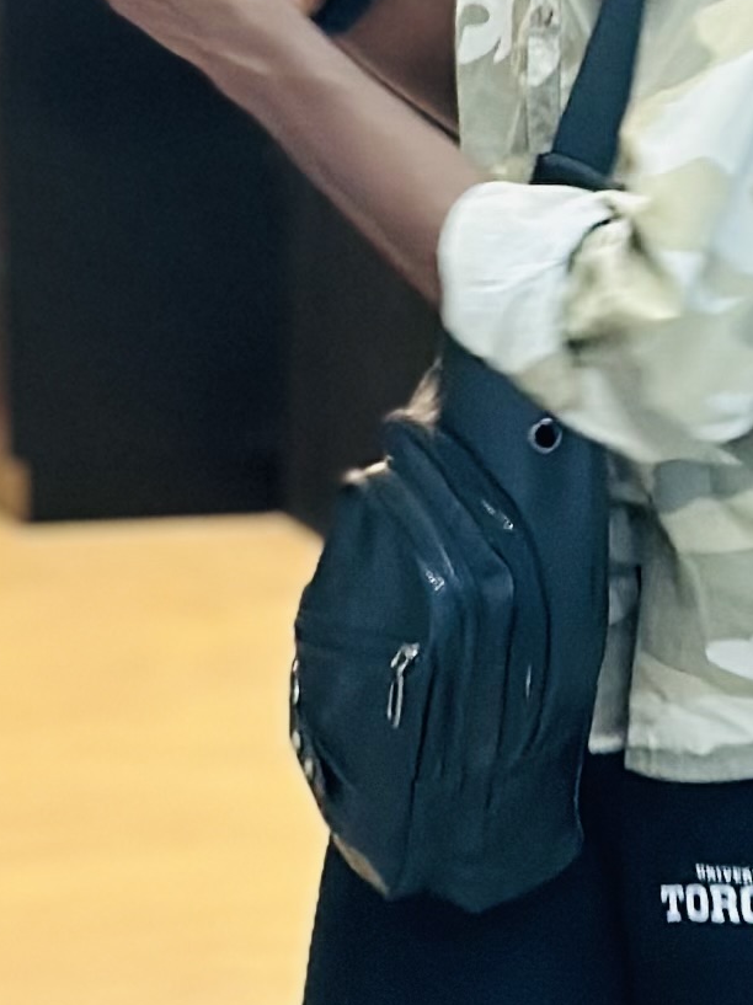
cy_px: -496
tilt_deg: +0.4
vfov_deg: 8.2
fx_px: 6879
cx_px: 237
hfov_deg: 6.3
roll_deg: -0.3
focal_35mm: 237
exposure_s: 1/50
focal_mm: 6.86
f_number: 1.78
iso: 320
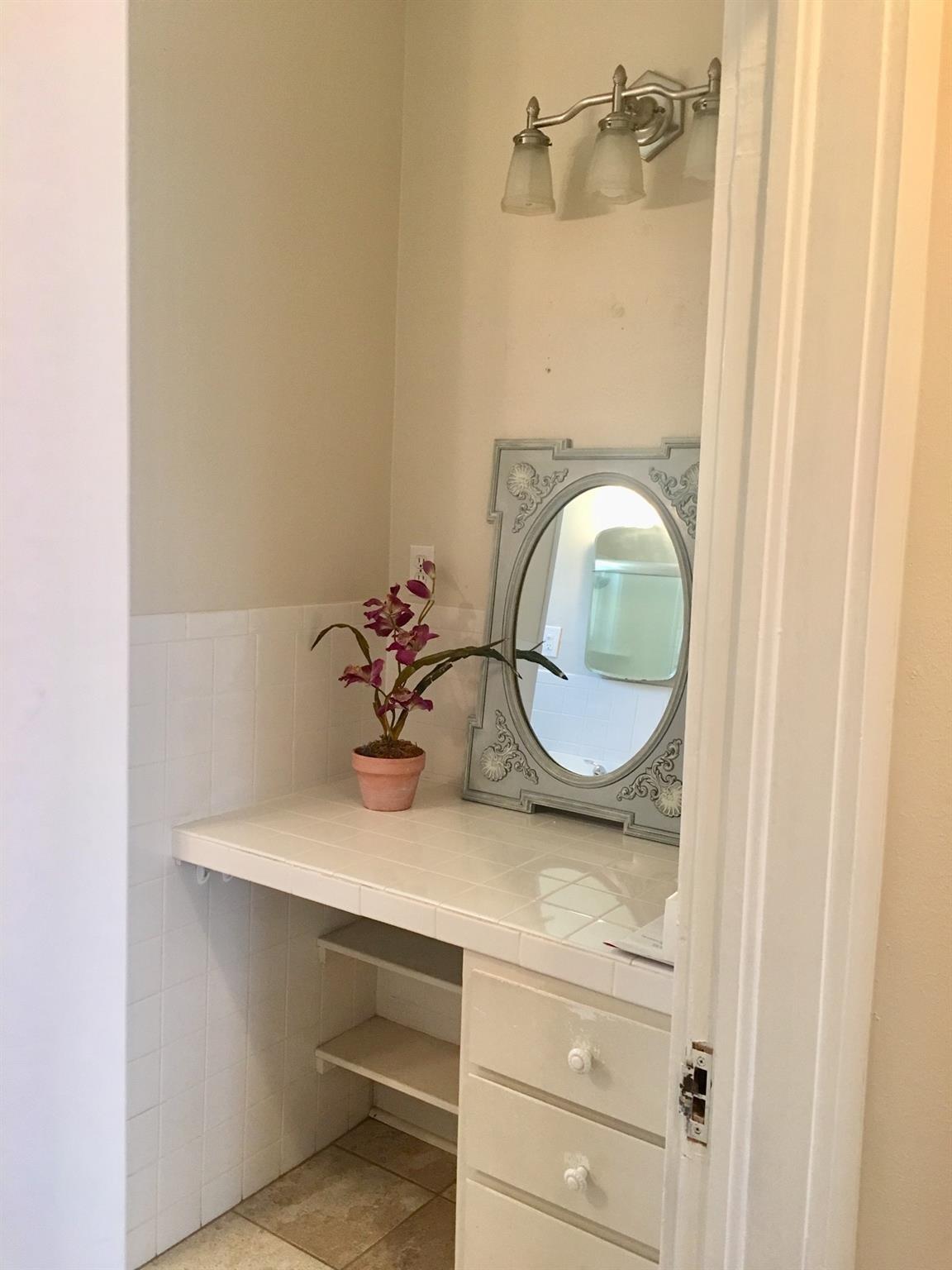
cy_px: 635
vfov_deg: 61.7
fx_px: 1063
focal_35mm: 29
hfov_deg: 48.2
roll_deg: -2.3
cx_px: 476
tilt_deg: -5.0
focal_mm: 4.15
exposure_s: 1/15
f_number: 2.2
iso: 64
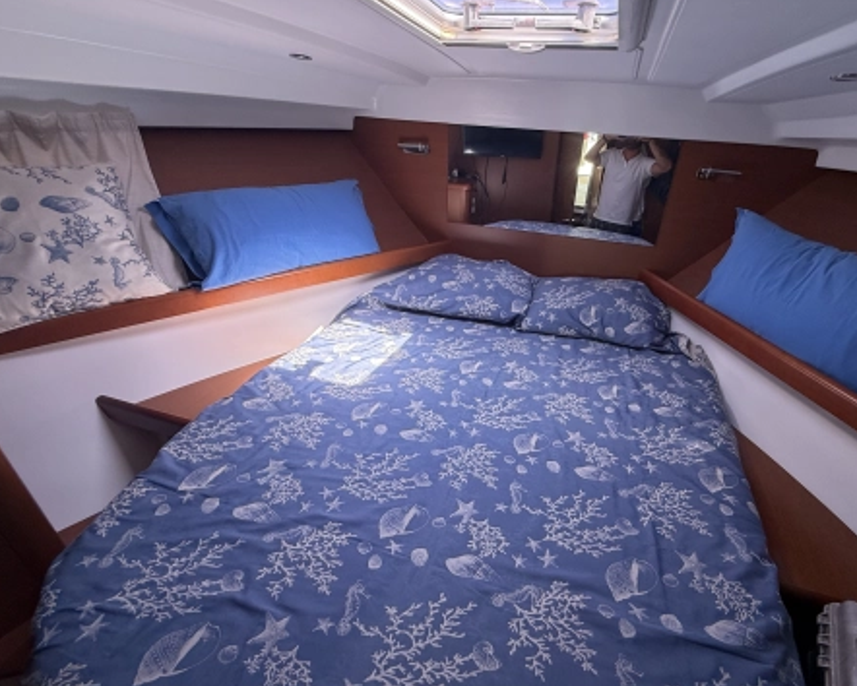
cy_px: 356
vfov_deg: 77.0
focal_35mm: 17
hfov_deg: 89.2
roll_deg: -3.2
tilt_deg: -29.8
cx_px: 481
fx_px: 431
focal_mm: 2.22
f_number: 2.2
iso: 125
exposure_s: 1/99
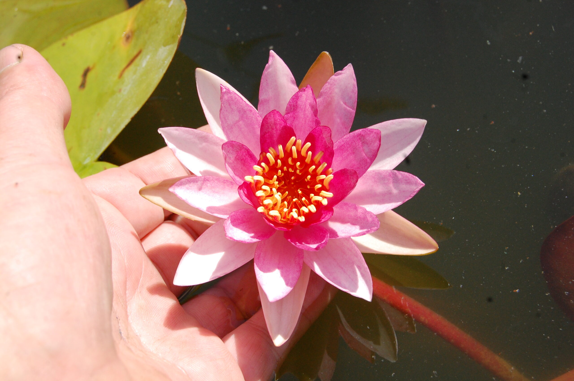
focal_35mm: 69
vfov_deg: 19.7
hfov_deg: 29.3
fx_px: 1099
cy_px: 190
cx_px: 287
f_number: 13
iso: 800
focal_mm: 46
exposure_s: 1/640
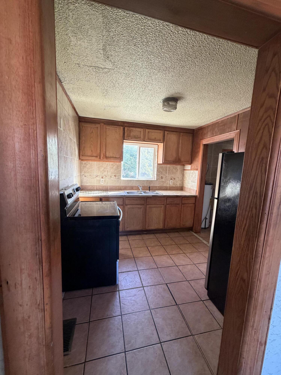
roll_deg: -2.4
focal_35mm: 14
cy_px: 188
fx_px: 152
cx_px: 140
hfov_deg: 85.7
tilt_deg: -7.8
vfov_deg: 102.1
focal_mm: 2.22
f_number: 2.2
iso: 320
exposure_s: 1/75
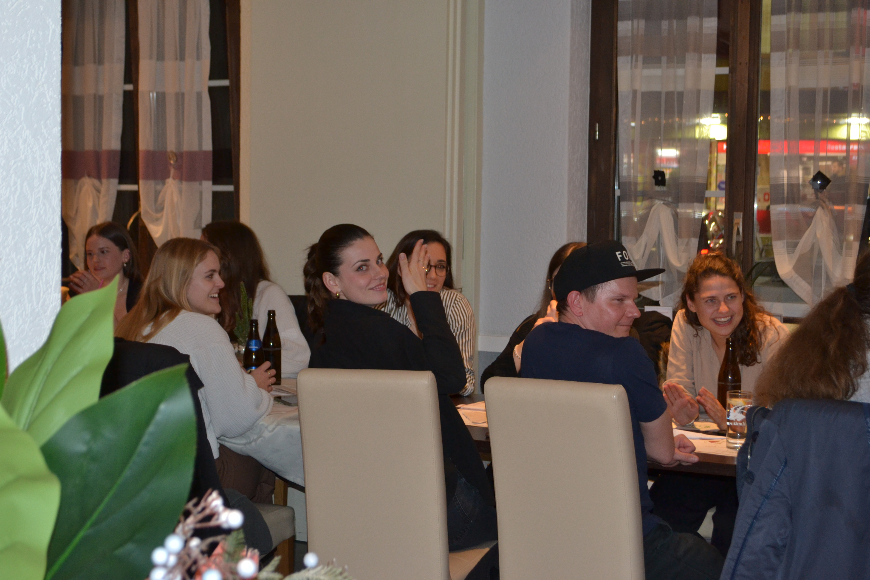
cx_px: 435
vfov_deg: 23.8
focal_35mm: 57
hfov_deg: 35.1
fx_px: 1377
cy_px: 290
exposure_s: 1/30
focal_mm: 38
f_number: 5
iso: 800
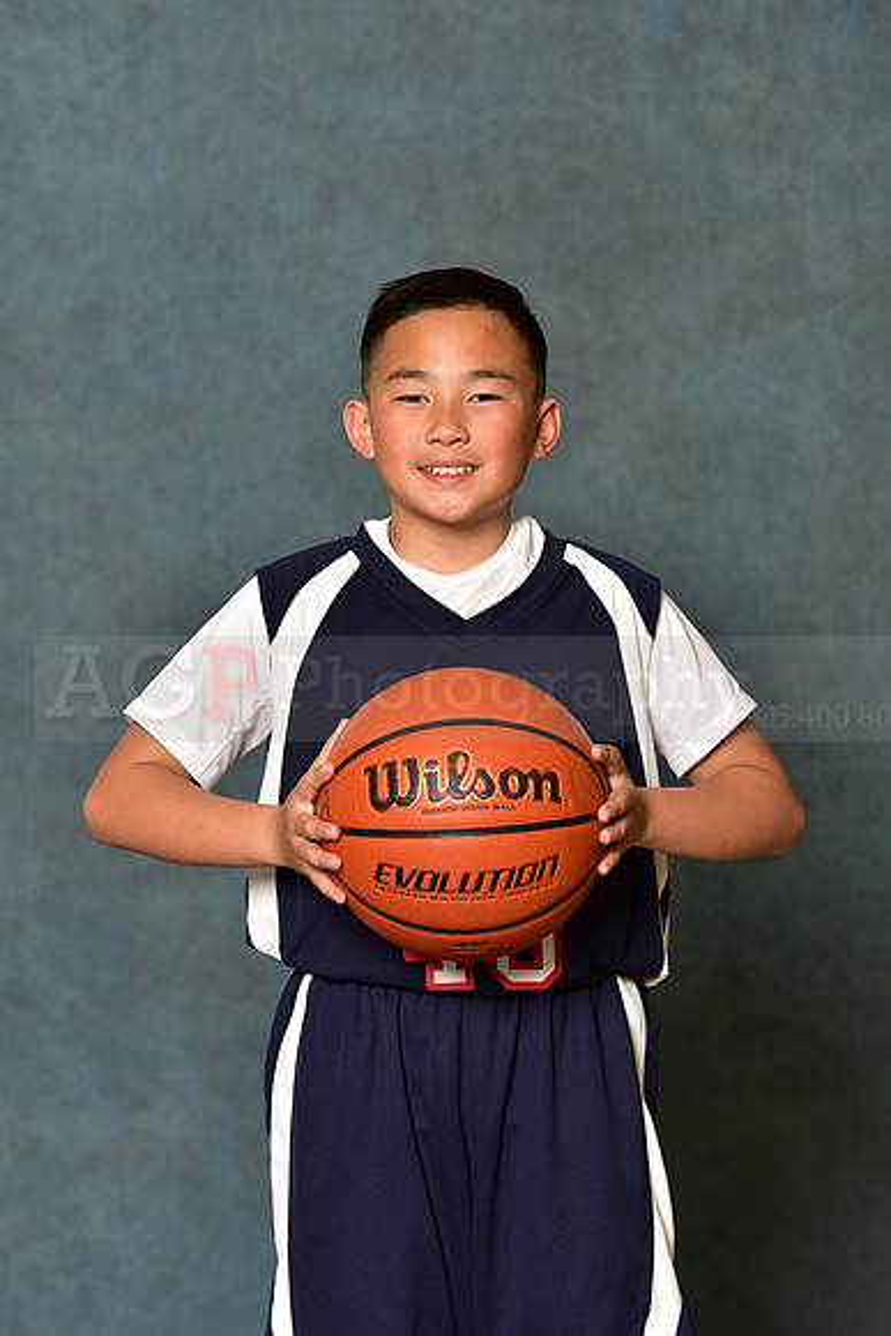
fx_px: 4081
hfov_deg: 12.5
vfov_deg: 18.6
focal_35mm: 110
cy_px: 668
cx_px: 446
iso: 320
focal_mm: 110
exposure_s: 1/200
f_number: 4.5
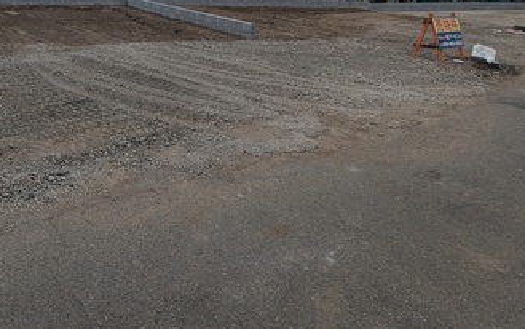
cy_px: 43
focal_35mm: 33
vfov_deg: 36.4
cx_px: 121
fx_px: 472
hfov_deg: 54.9
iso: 52
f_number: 2.2
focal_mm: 2.35
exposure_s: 1/1565
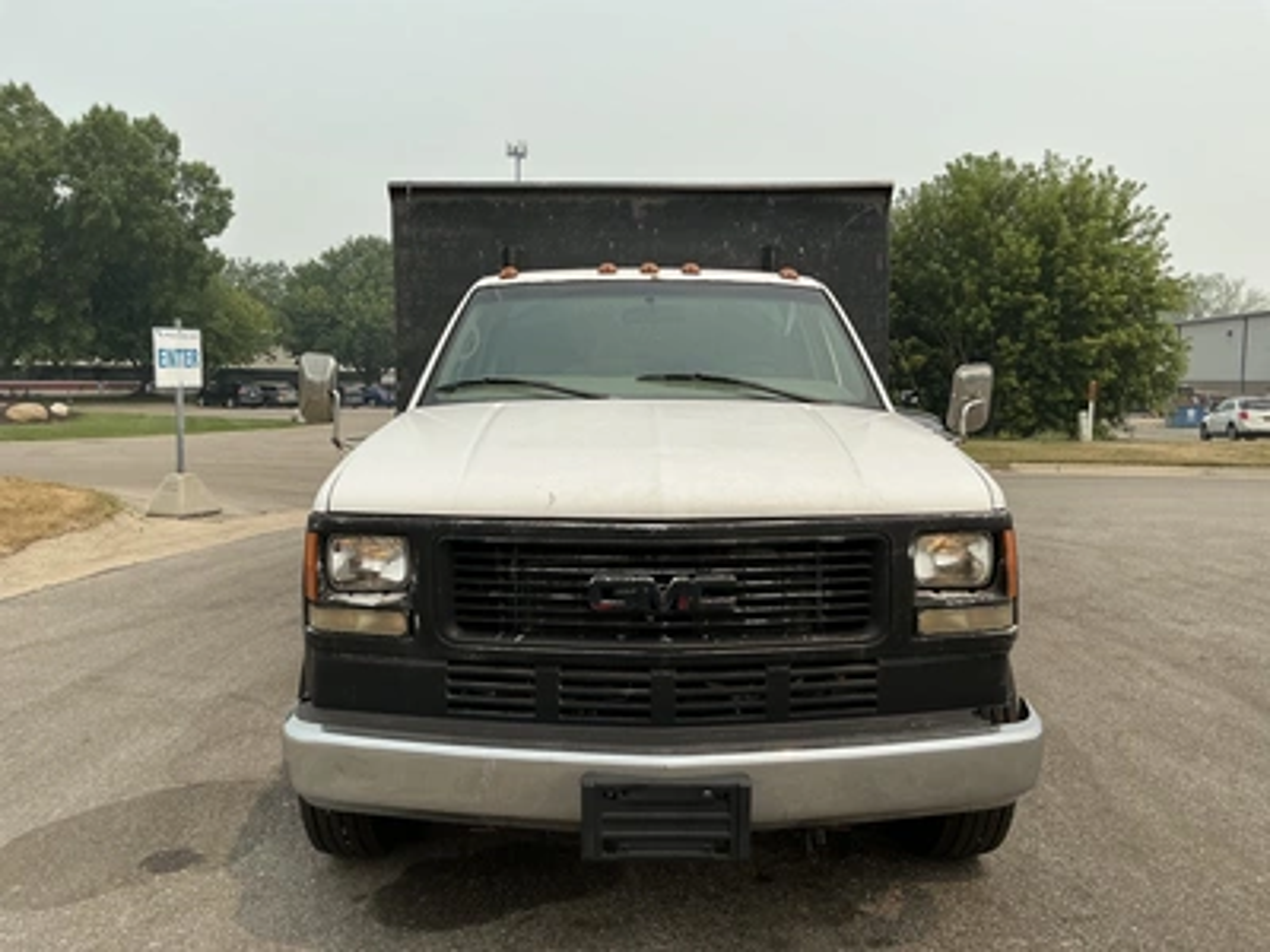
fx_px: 1027
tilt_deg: -1.0
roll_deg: -2.0
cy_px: 476
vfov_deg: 49.7
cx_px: 635
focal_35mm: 28
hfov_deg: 63.4
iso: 25
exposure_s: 1/2427
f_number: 1.8
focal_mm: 3
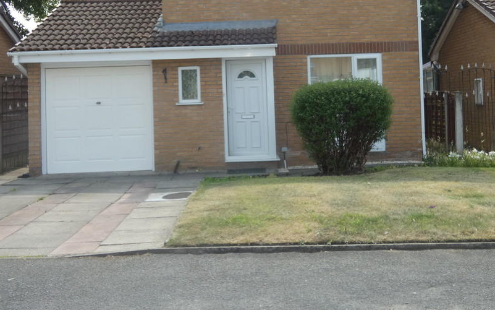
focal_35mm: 42
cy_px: 77
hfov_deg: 47.2
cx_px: 250
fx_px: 567
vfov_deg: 30.0
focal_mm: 5.5
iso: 80
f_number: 3.3
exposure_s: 1/500
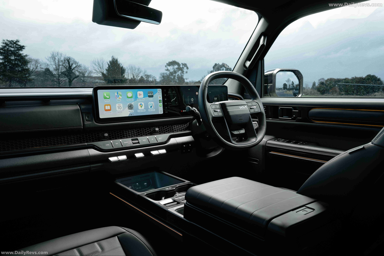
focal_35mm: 31
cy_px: 128
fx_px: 331
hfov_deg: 60.3
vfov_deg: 42.3
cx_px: 192
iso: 640
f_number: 9
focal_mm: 31
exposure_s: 1/15
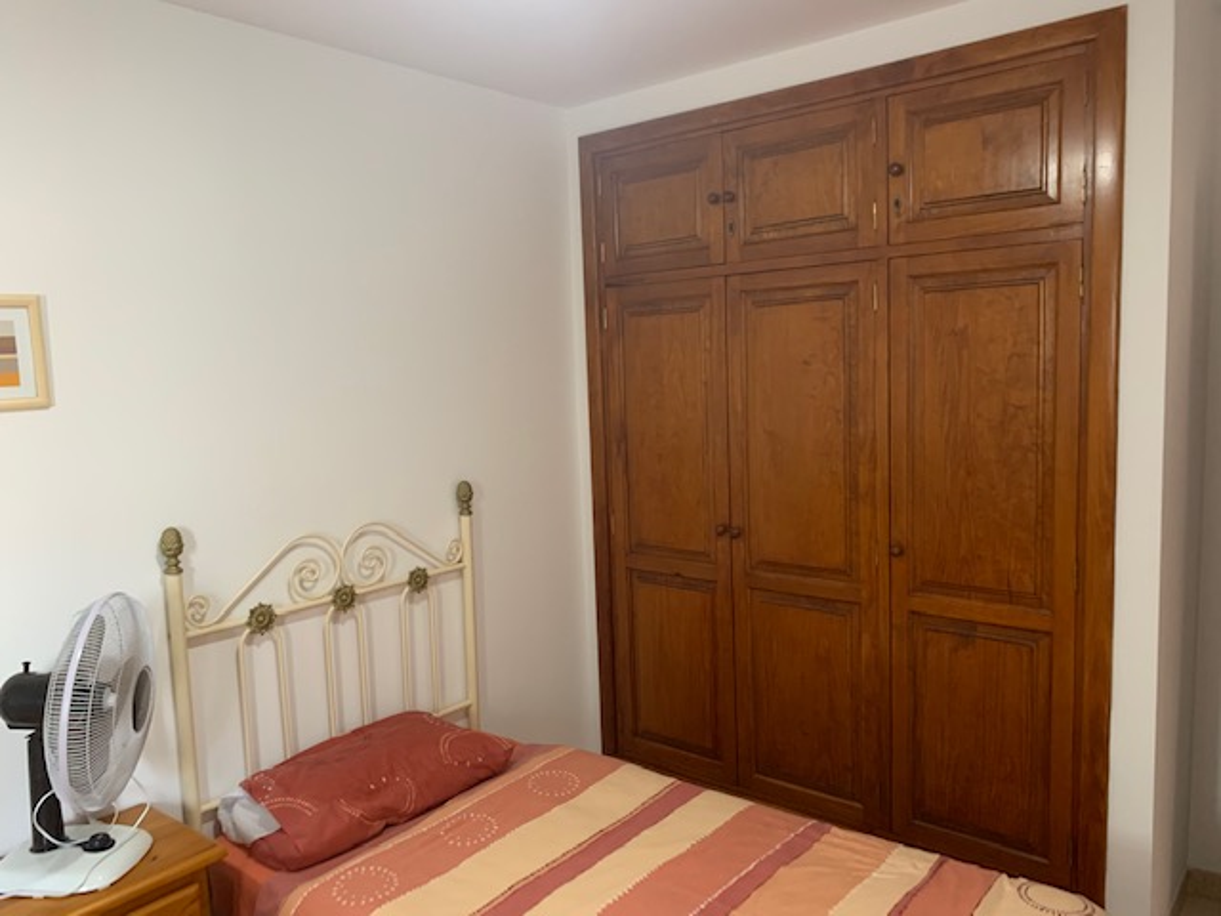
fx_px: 917
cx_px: 610
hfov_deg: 67.3
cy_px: 458
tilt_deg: -5.9
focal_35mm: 26
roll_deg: +0.9
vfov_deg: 53.1
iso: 320
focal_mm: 4.25
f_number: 1.8
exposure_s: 1/33
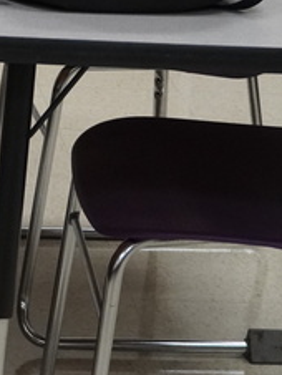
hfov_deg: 7.2
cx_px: -229
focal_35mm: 202
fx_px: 2192
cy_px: -170
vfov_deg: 9.5
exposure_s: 1/160
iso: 1600
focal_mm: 31
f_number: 4.5
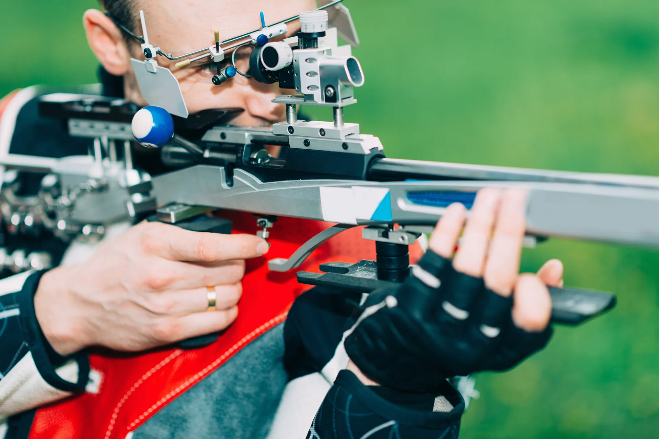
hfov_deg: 23.9
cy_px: 220
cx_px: 330
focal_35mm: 85
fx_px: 1556
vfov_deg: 16.1
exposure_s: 1/80
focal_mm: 85
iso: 100
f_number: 1.8
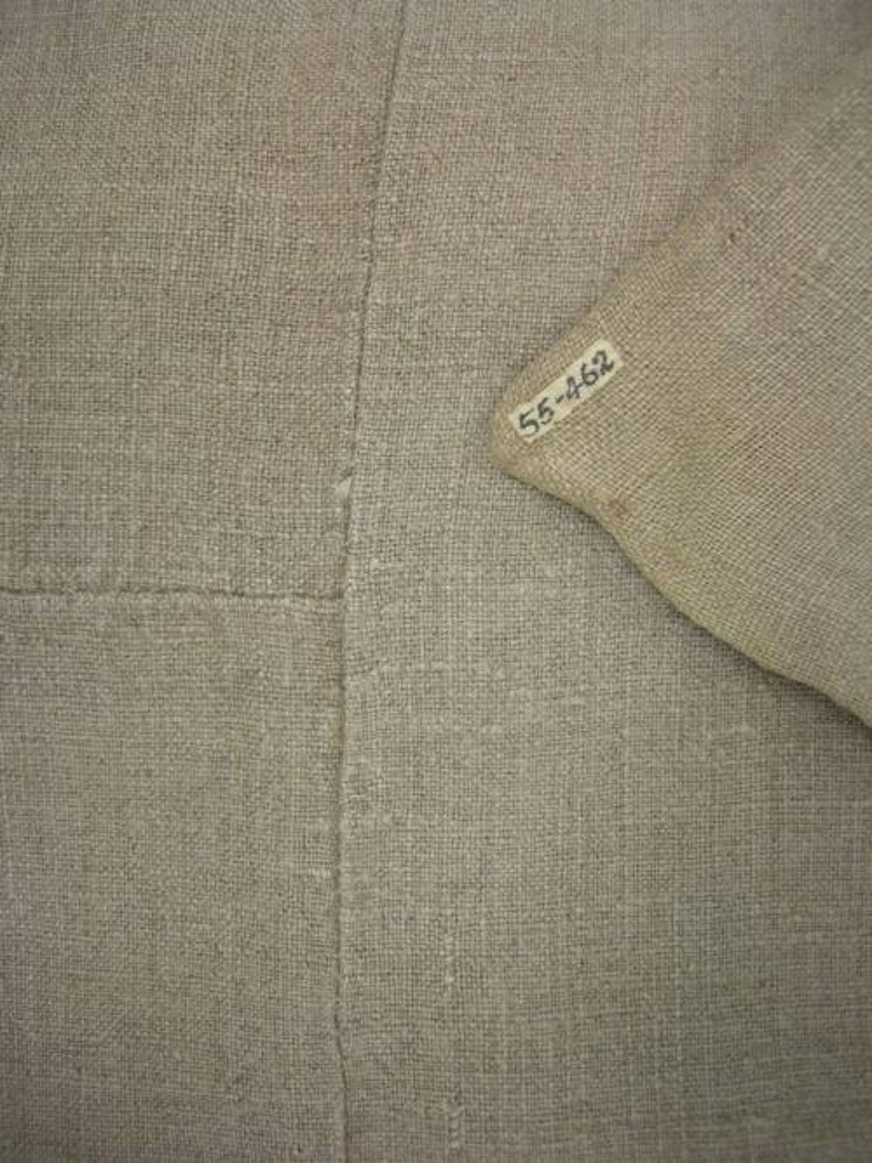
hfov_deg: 37.7
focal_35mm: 38
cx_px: 436
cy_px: 582
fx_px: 1277
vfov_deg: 49.0
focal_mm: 7.8
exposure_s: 1/15.8
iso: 50
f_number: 2.8
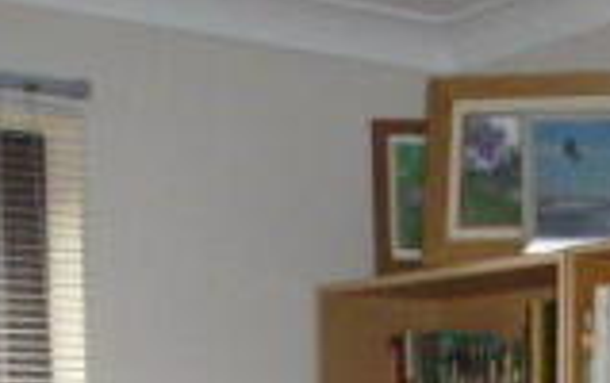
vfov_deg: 12.6
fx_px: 1549
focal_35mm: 93
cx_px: 466
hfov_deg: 22.1
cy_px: 737
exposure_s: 1/60
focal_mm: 4.3
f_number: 3.3
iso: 800
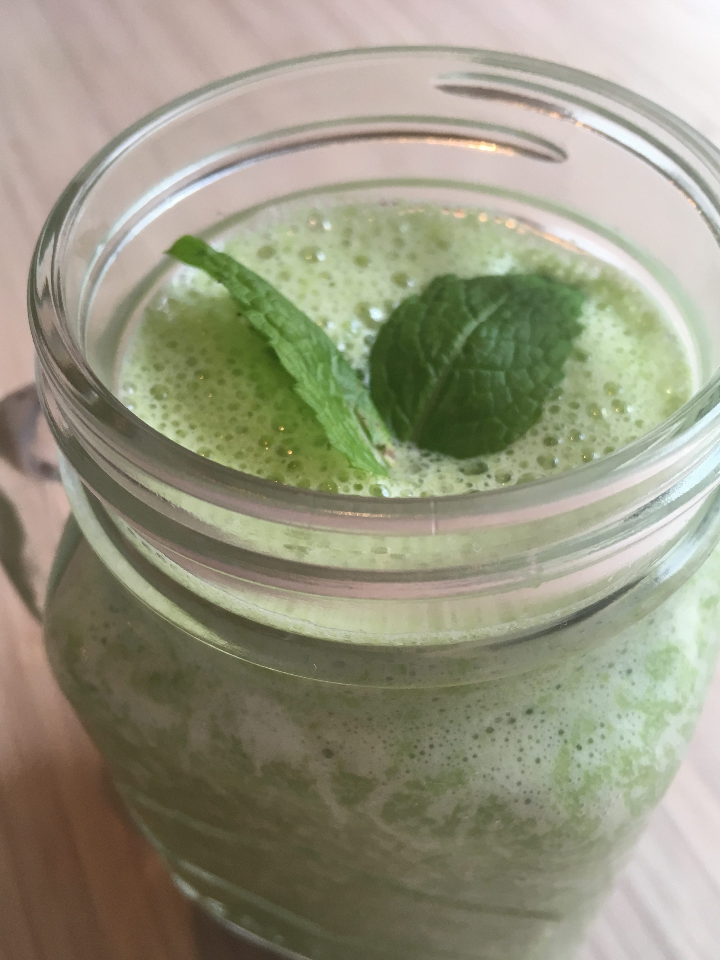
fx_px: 887
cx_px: 386
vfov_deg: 56.7
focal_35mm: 32
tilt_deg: -54.7
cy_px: 525
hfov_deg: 44.1
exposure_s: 1/33
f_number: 2.2
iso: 40
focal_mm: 4.15
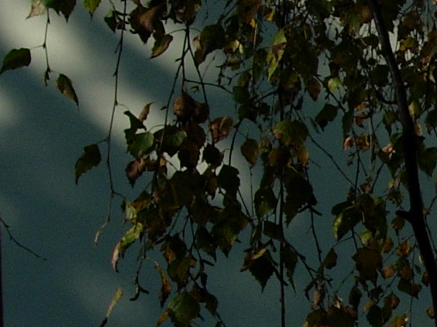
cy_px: 356
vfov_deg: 9.6
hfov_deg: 12.0
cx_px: 748
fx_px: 1932
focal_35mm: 153
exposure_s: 1/939
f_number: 4.8
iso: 79
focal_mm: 7.8
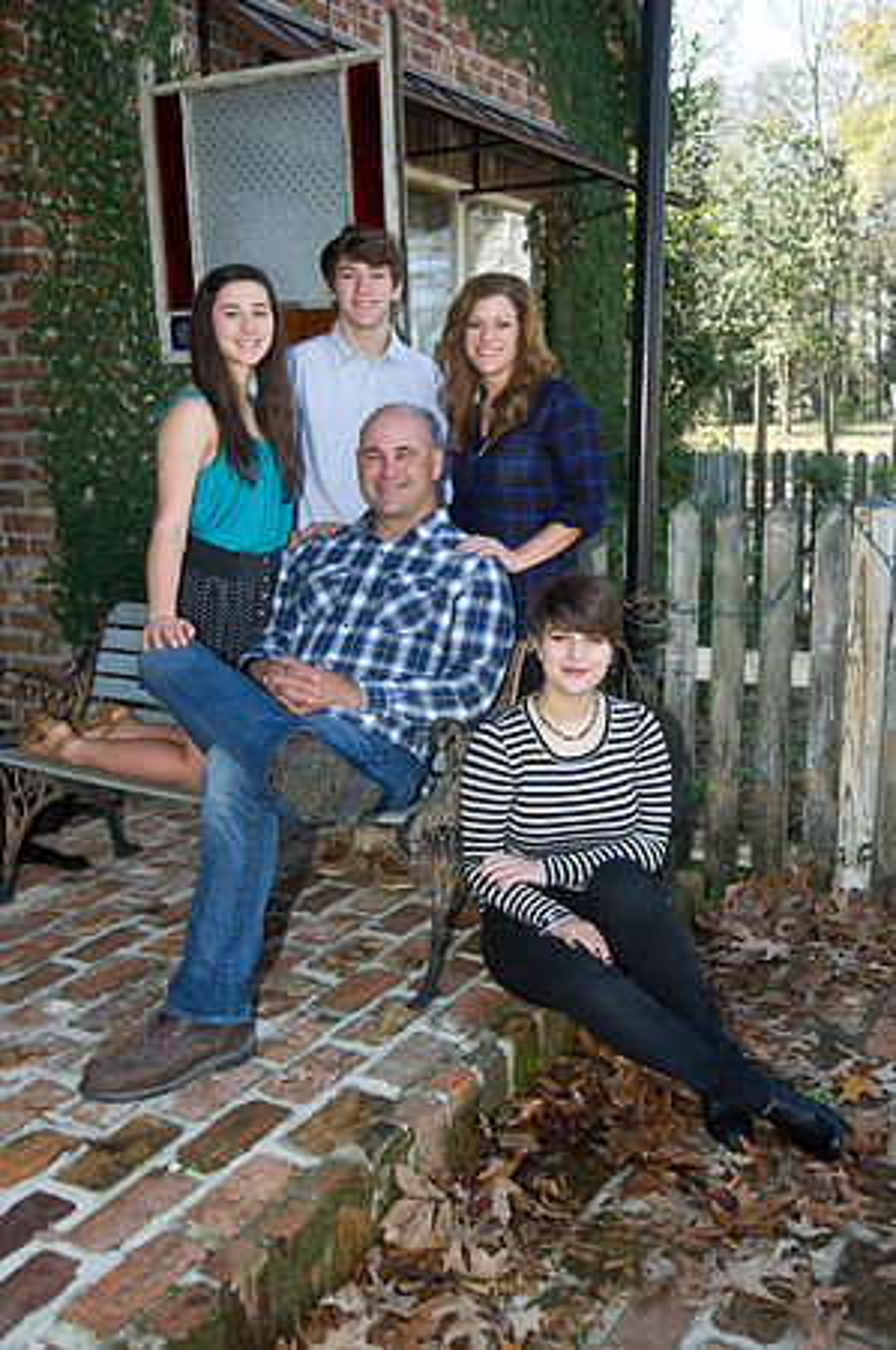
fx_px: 1422
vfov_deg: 50.7
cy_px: 675
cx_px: 448
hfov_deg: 35.0
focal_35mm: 38
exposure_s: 1/125
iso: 400
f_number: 6.3
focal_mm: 38
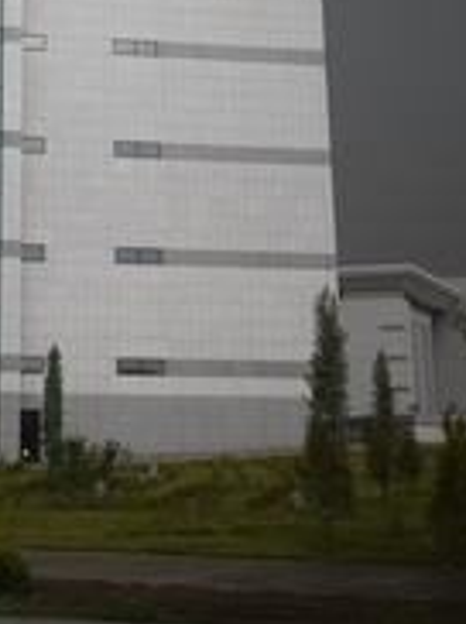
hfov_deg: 16.4
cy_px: -51
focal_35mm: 88
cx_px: 14
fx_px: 1583
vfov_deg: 21.2
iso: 100
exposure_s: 1/400
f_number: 1.7
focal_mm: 20
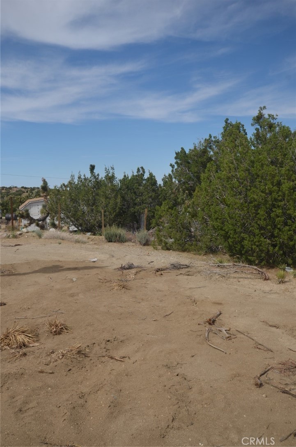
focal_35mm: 36
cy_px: 224
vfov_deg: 53.2
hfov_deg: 36.7
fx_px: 446
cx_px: 148
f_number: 8
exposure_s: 1/250
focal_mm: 24
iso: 160
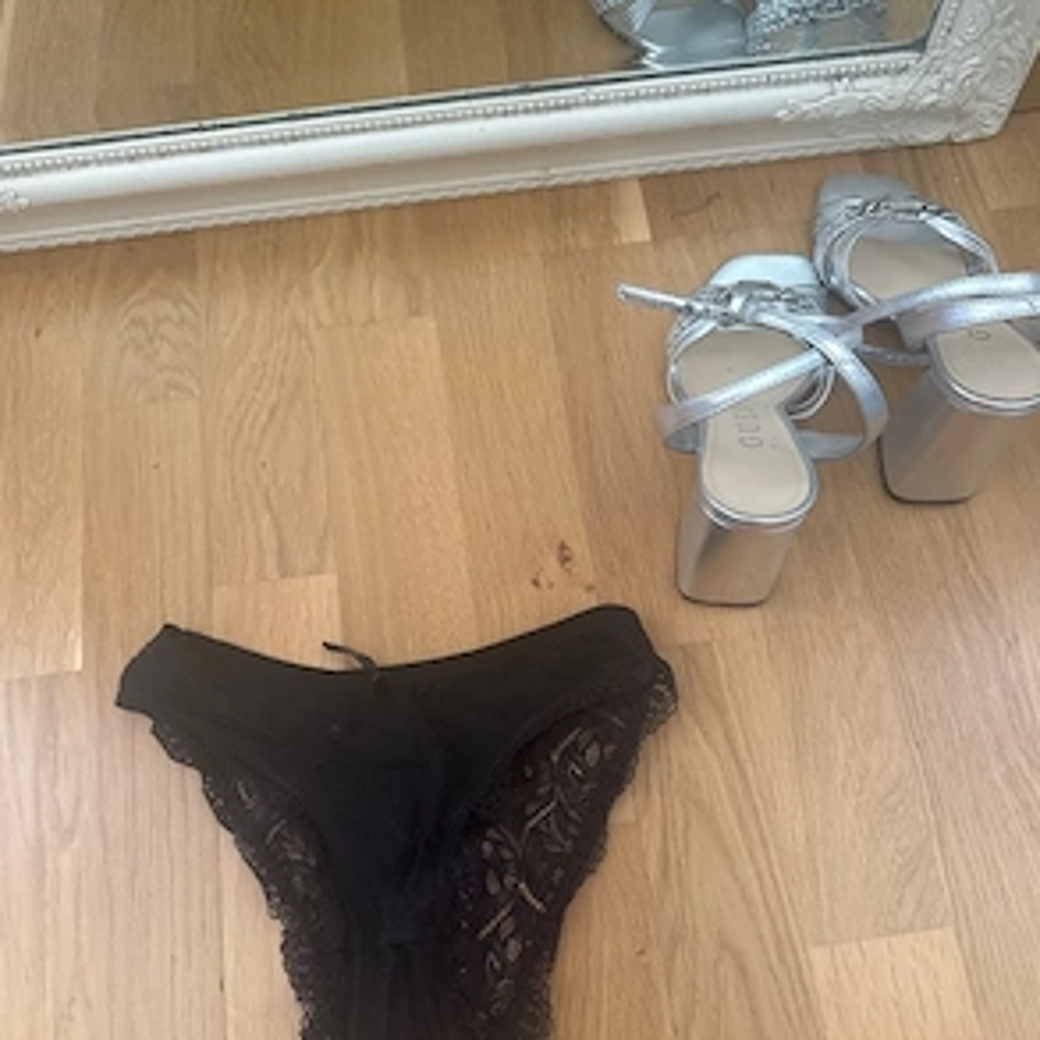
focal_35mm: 29
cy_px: 600
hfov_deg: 55.6
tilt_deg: -69.8
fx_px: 986
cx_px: 522
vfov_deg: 55.4
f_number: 1.78
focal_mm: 6.76
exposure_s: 1/60
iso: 500
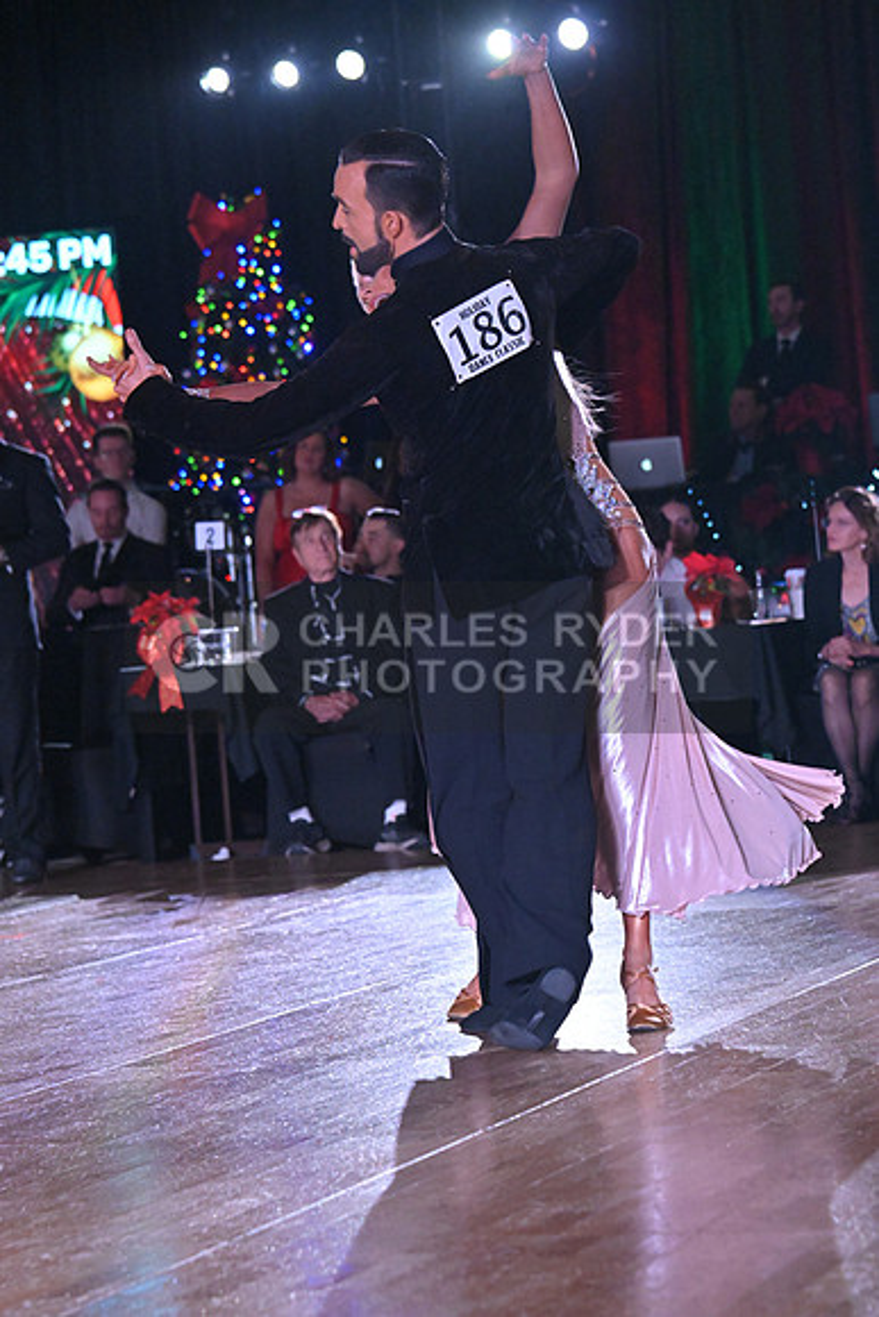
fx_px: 4392
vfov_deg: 17.1
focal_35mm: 120
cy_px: 658
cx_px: 440
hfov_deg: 11.4
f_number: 6.3
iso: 6400
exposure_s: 1/400
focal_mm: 120
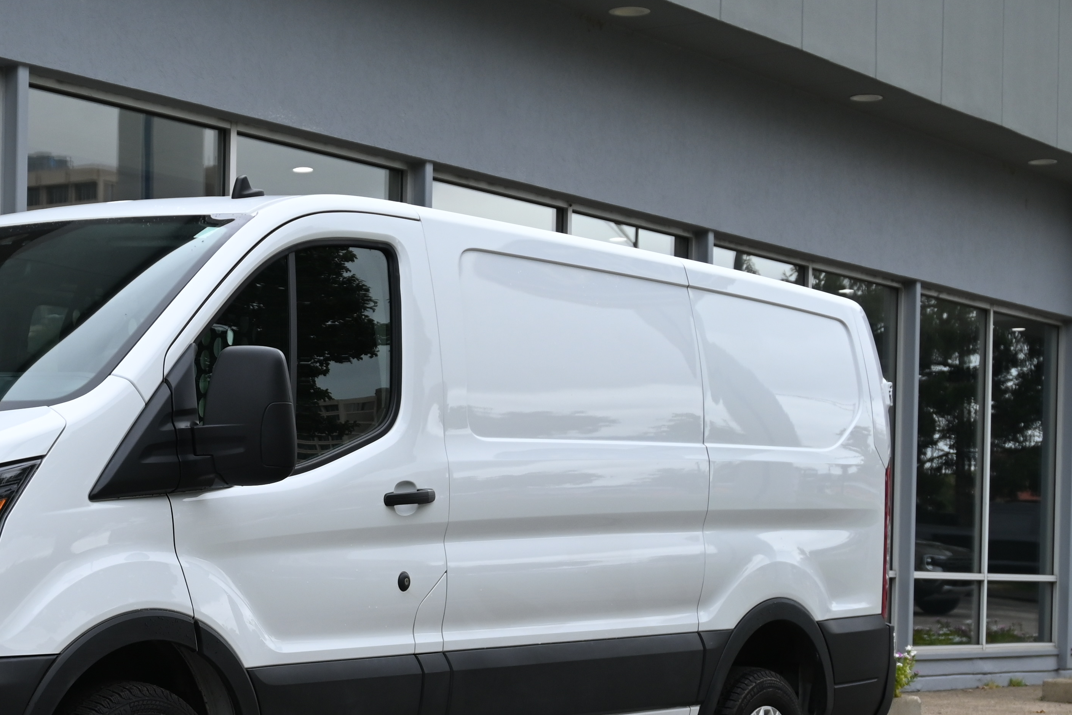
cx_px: 145
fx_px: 2694
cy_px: 659
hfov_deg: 22.1
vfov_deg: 14.9
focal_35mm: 90
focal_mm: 30.5
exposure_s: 1/250
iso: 200
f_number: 5.6
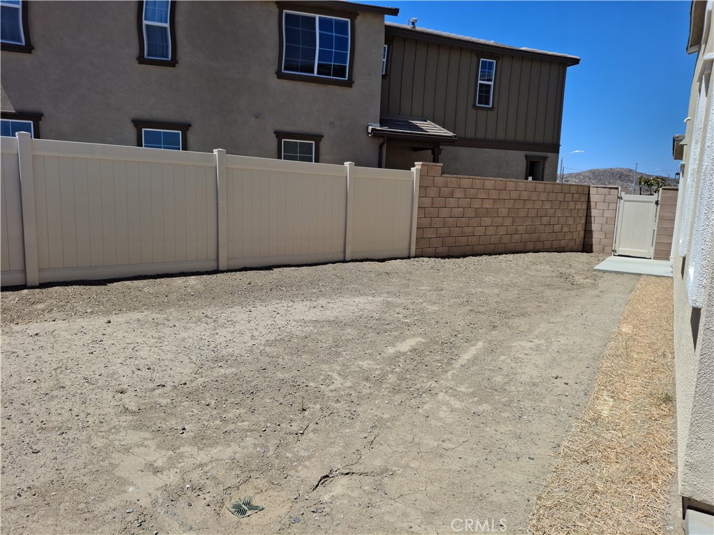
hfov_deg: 69.4
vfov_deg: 54.9
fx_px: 516
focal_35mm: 25
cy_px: 268
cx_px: 357
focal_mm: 4.69
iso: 32
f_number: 1.8
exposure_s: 1/1412
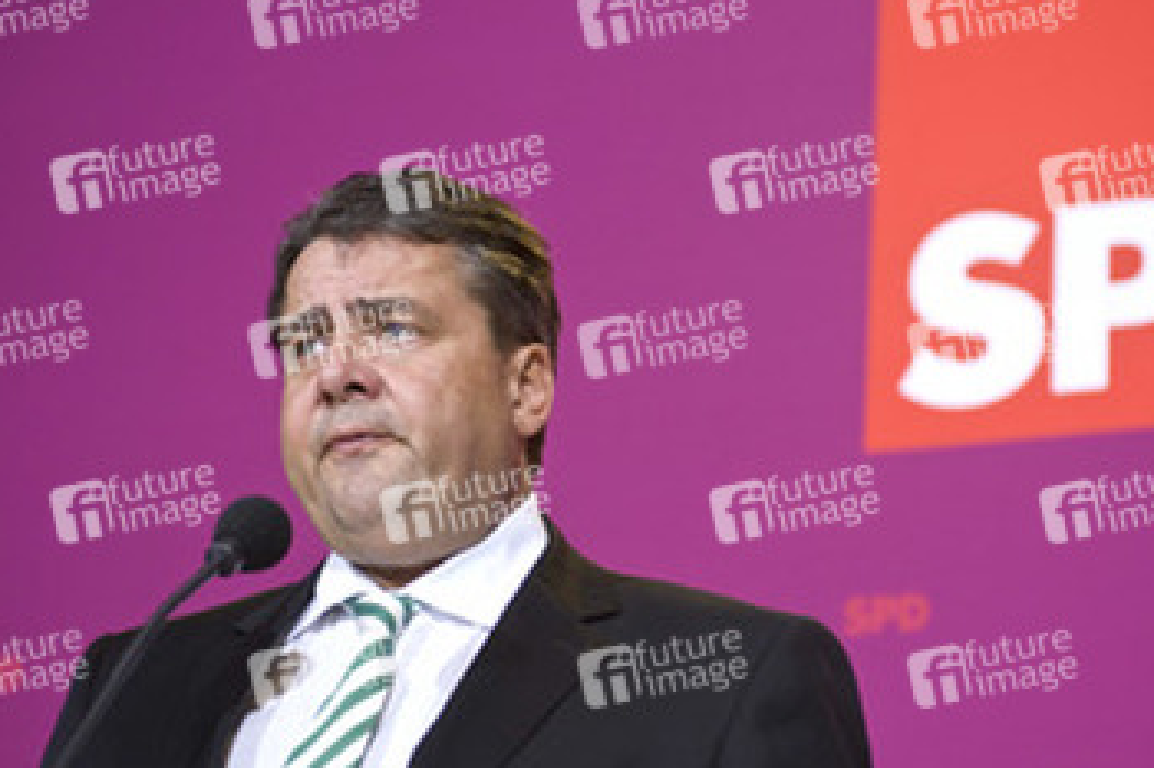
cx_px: 706
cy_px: 422
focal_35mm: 103
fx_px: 3300
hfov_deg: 19.8
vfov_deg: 13.3
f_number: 4
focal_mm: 80
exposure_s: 1/320
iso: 1000
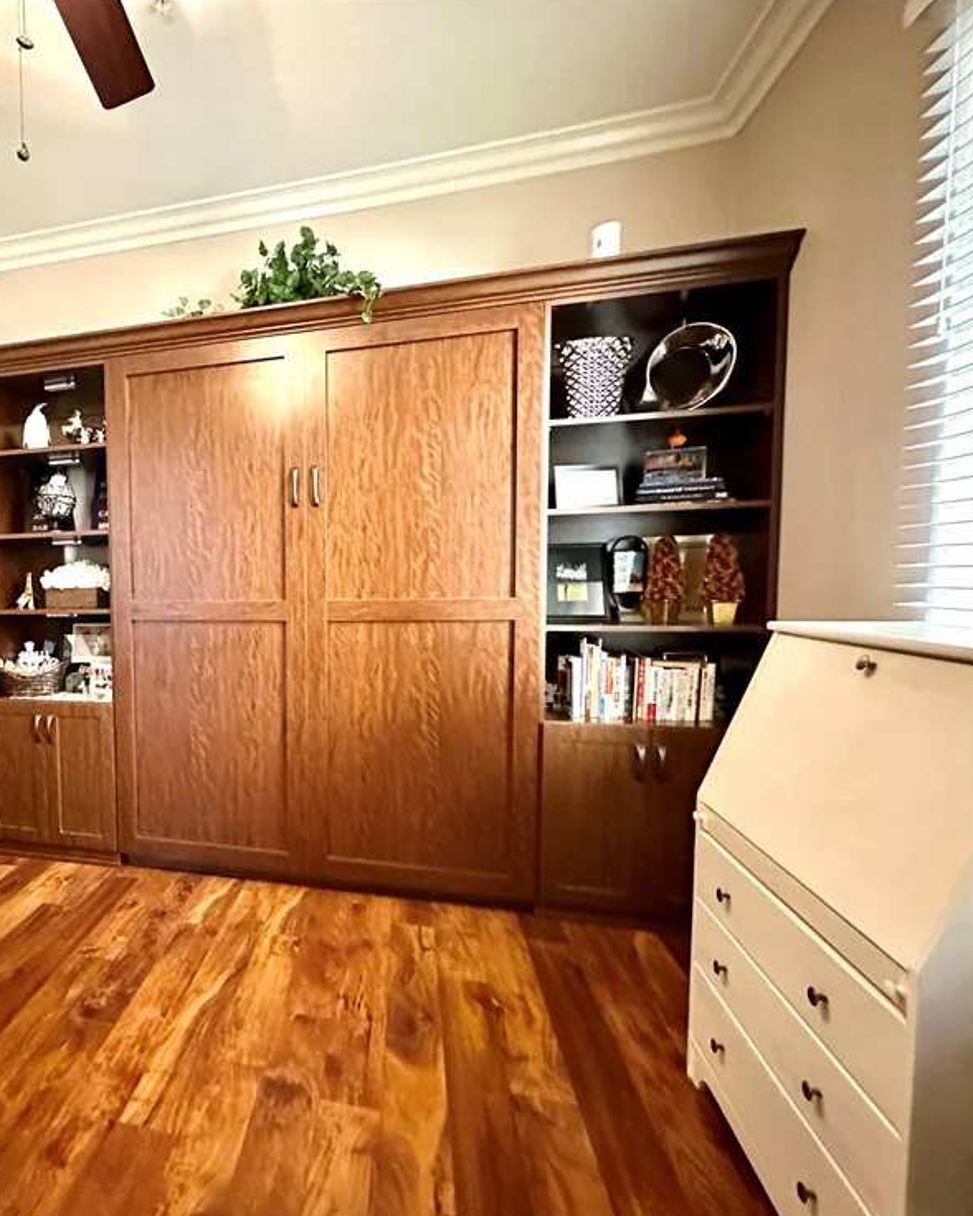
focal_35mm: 19
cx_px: 190
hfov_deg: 64.4
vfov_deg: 83.3
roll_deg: +1.4
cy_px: 628
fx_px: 684
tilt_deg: -3.1
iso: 1250
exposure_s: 1/30
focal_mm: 2.22
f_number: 2.2
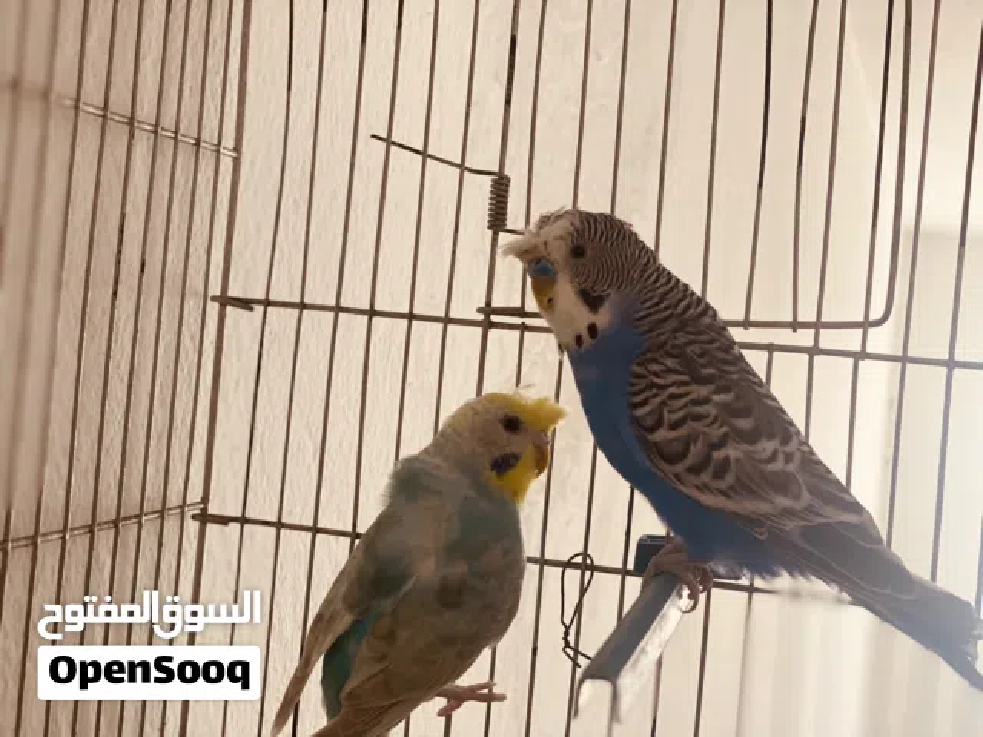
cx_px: 492
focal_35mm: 52
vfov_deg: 28.0
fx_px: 1477
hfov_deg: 36.8
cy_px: 368
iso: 200
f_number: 2
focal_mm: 6
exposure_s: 1/122
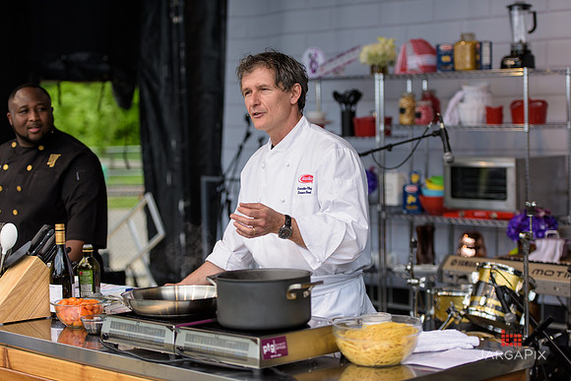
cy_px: 190
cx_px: 286
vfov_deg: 16.1
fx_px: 1348
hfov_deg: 23.9
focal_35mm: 85
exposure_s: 1/1250
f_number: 3.2
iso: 250
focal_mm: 85
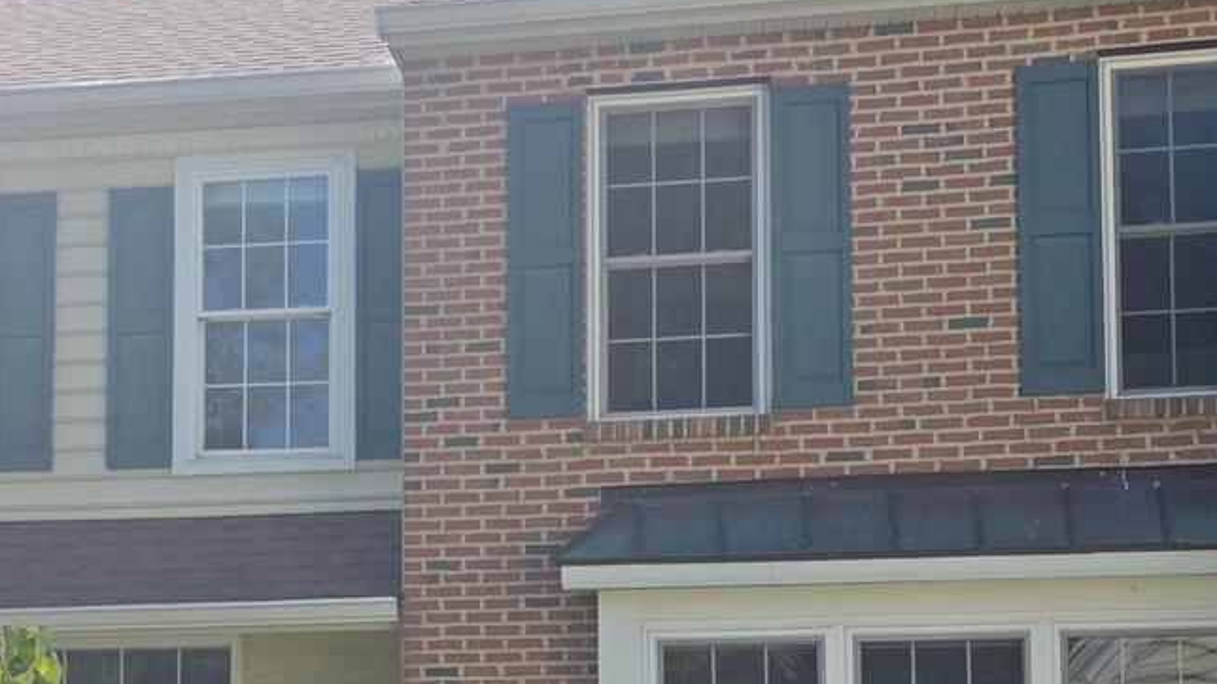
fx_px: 1807
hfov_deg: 37.1
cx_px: 510
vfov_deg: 20.8
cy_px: 663
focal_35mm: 56
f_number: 1.7
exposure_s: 1/5296
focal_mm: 6.3
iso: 80
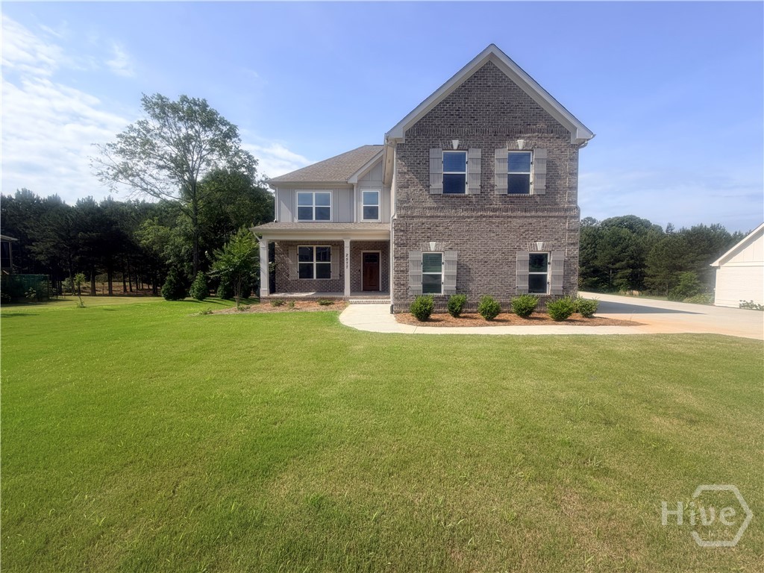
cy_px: 286
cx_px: 382
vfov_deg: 85.7
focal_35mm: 14
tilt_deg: -2.3
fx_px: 309
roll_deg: +0.6
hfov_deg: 102.1
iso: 25
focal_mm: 2.22
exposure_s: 1/770
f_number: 2.2
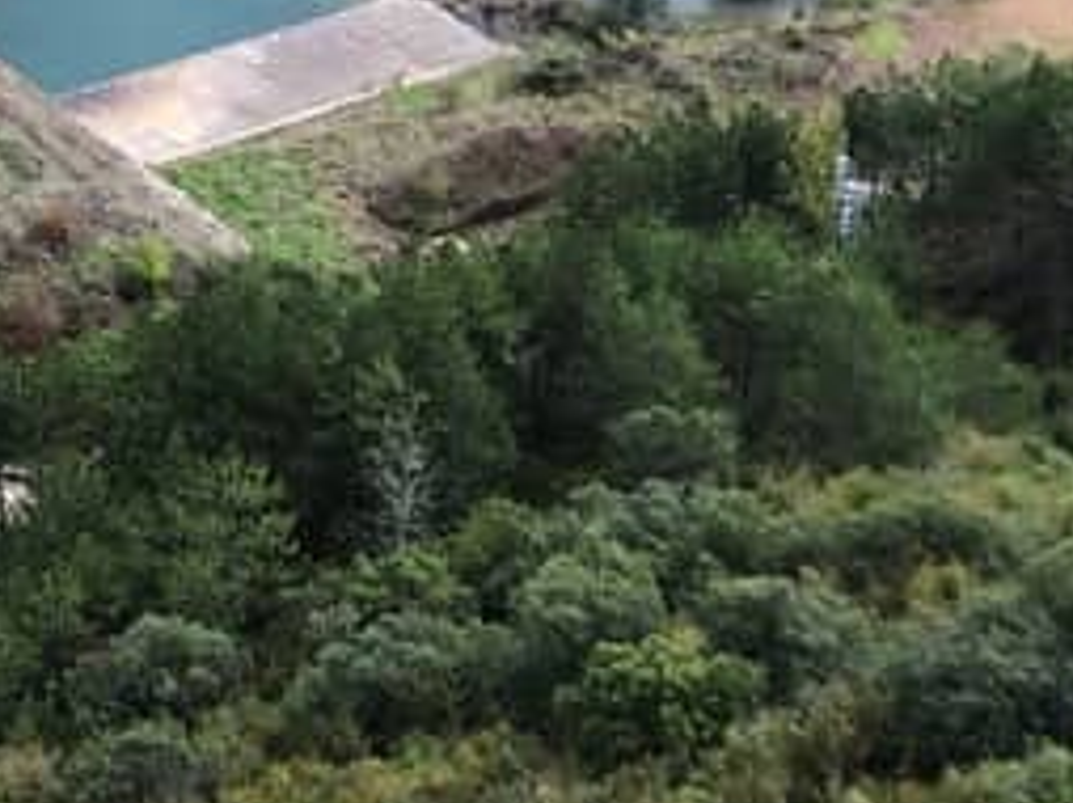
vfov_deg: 12.7
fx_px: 3499
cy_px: -211
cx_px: -701
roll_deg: +5.9
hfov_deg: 15.6
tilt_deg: -23.2
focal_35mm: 113
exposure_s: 1/387
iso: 20
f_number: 1.8
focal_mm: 3.99
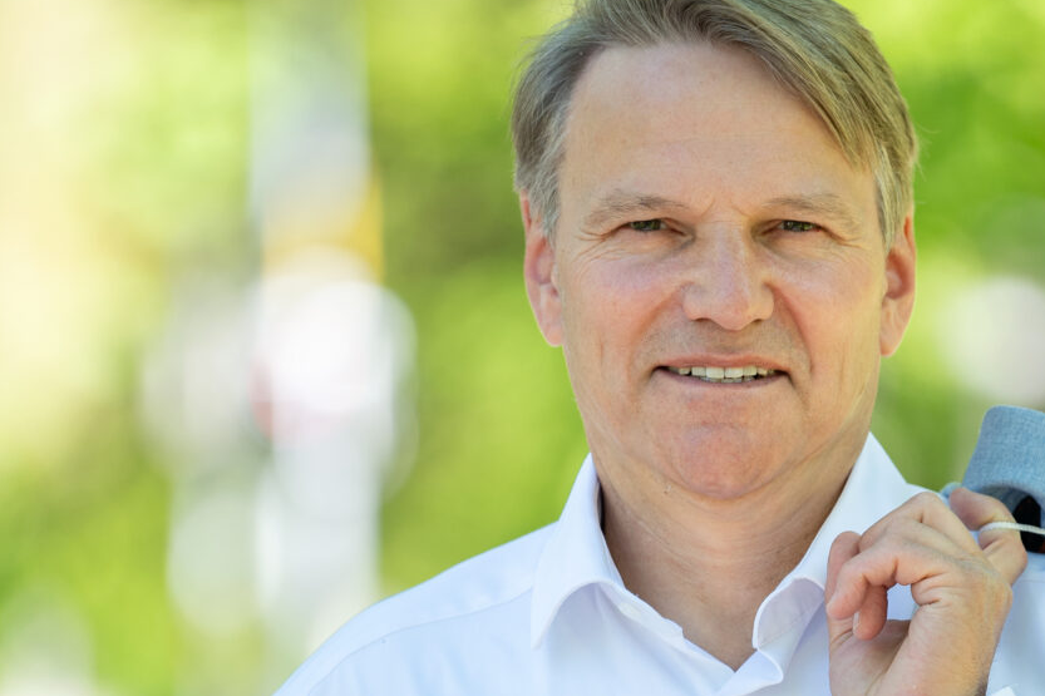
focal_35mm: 461
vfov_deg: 3.0
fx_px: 13378
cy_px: 573
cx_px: 701
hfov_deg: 4.5
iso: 200
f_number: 2.8
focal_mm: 200
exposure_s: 1/320
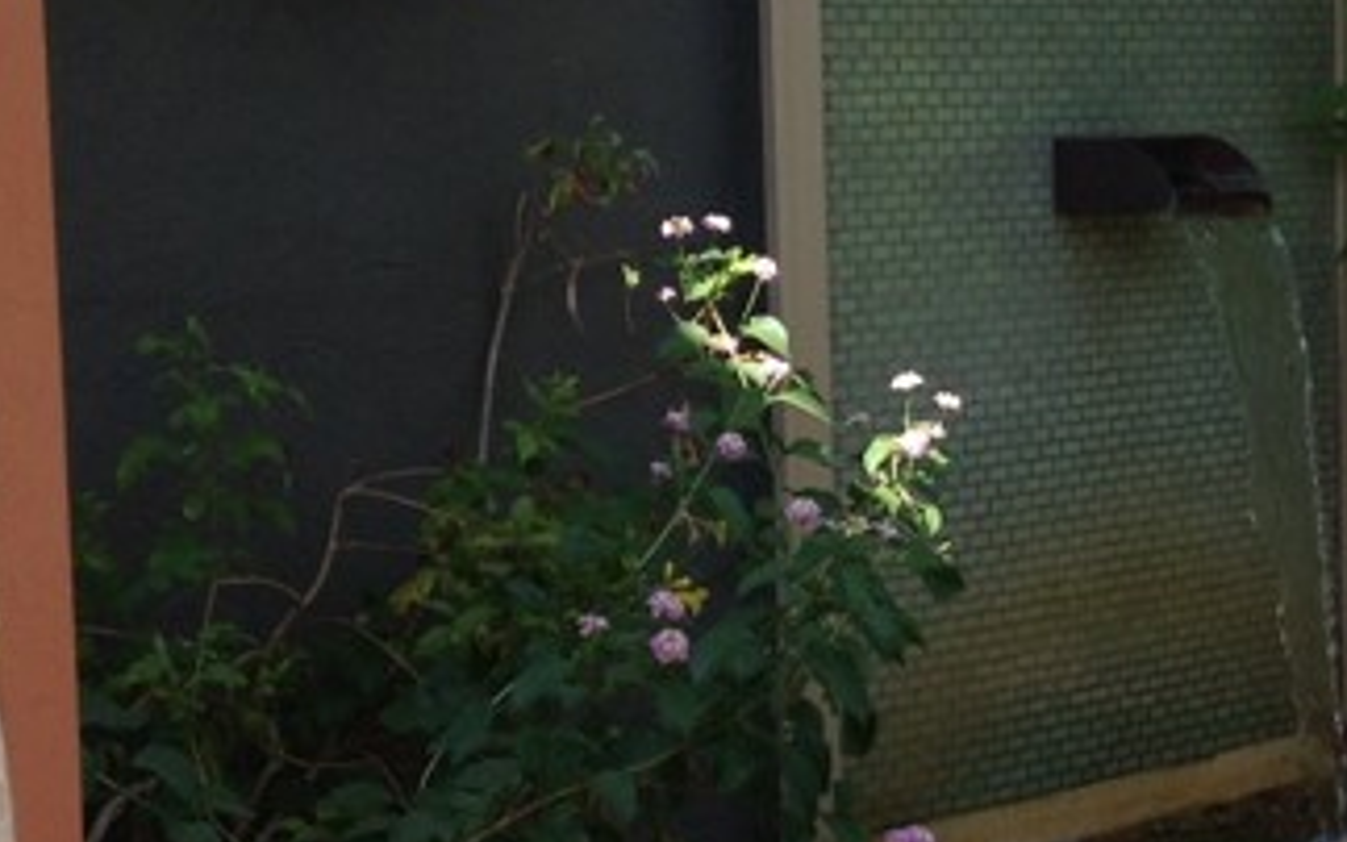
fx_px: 4076
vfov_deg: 11.8
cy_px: 554
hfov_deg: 18.6
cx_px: 1118
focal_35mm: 111
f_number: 2.4
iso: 50
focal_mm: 4.13
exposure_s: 1/437
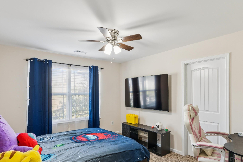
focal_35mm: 21
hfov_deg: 82.2
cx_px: 123
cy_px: 90
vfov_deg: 60.2
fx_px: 139
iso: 400
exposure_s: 1/3.33
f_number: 13
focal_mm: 16.5
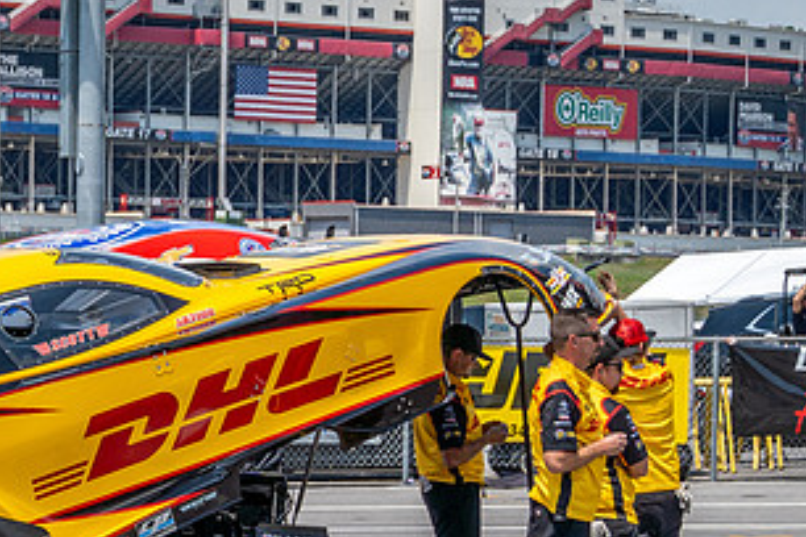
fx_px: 4343
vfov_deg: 7.1
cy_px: 429
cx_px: 17
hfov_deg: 10.5
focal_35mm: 194
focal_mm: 46
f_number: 5.6
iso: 100
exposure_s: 1/640
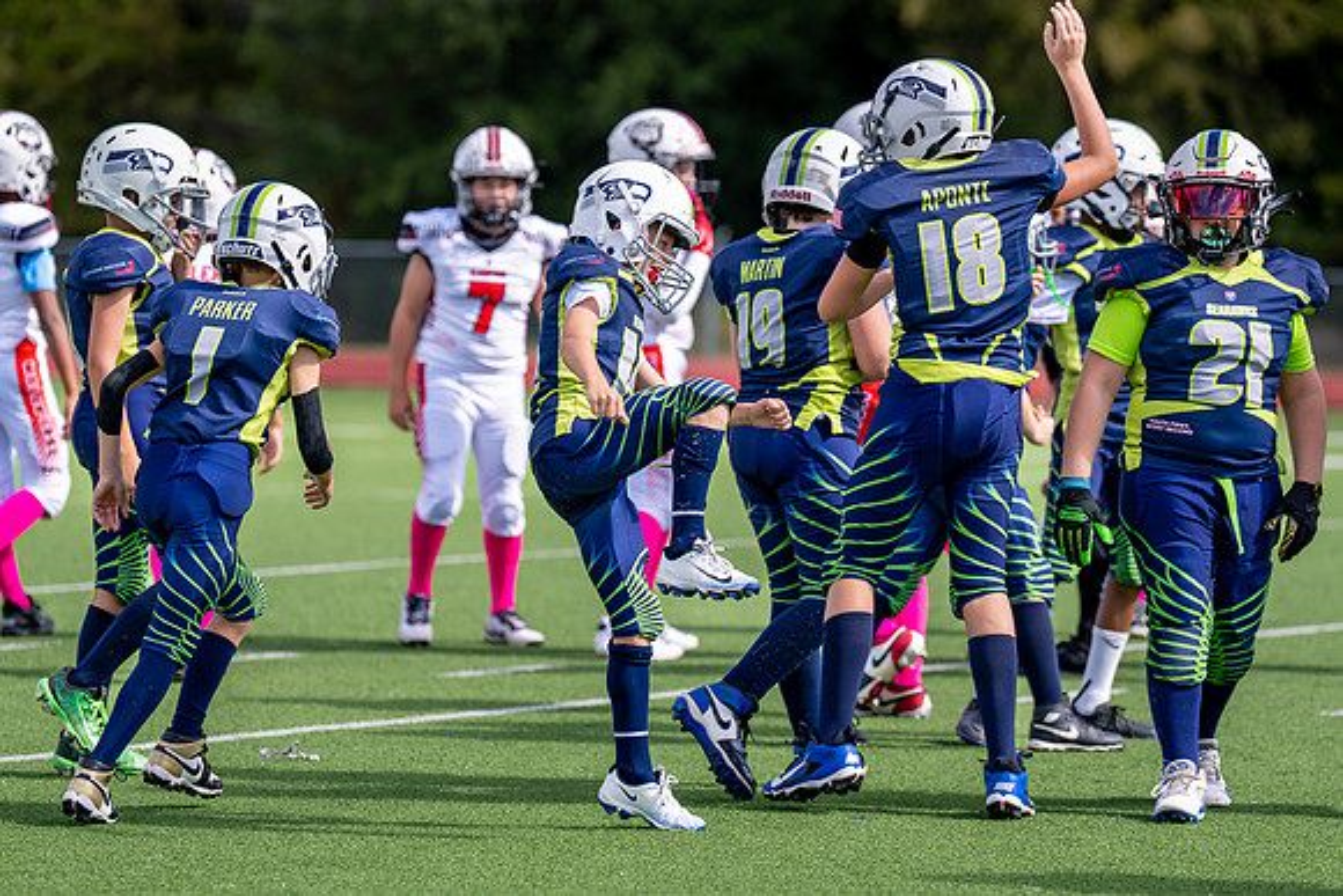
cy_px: 440
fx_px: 7718
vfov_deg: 6.6
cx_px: 613
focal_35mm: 207
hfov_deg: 9.9
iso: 250
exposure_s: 1/3200
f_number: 2.8
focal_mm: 147
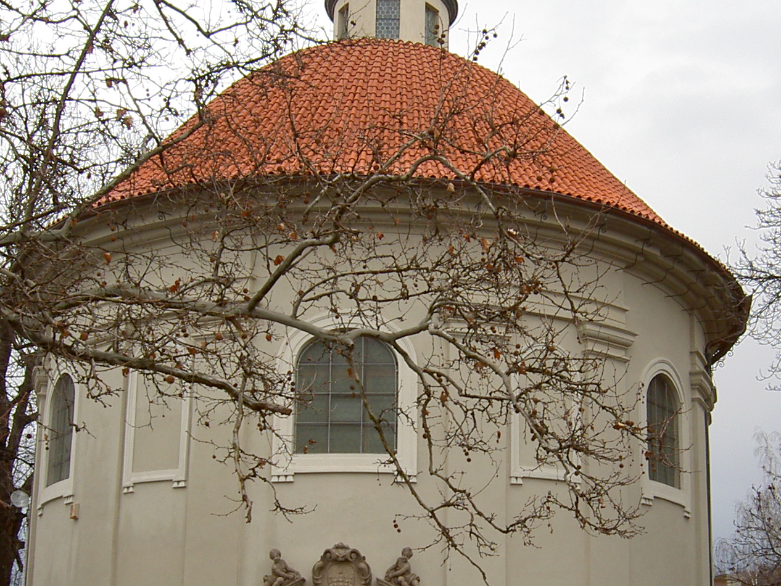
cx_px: 489
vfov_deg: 23.9
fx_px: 1377
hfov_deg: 31.5
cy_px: 387
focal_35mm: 61
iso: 50
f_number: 4.7
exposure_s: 1/200
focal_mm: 5.6
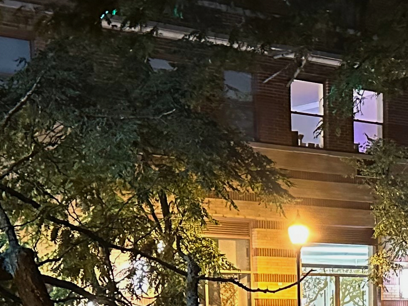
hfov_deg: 18.9
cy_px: 496
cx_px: 409
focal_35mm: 101
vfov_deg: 13.6
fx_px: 1191
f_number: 1.8
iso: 1000
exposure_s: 1/30
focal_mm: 6.9
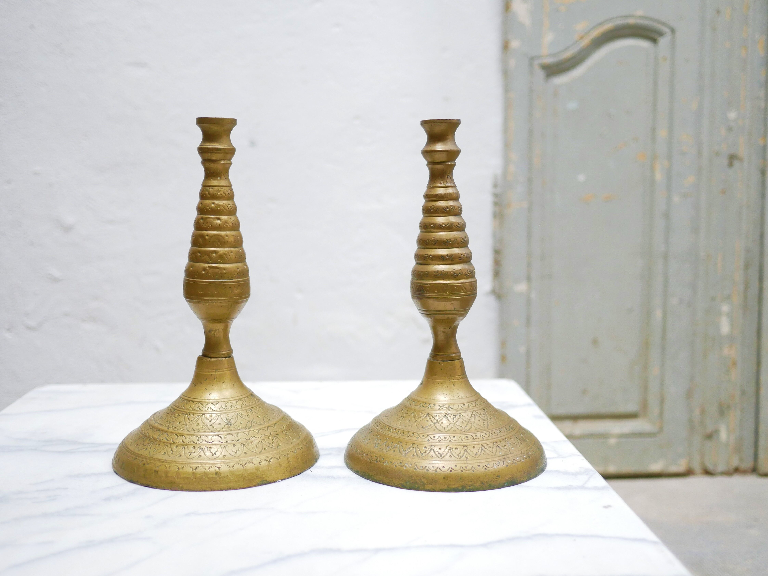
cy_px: 288
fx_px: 888
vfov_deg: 36.0
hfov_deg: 46.8
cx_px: 384
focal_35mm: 40
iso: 800
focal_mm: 20
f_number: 1.7
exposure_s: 1/60
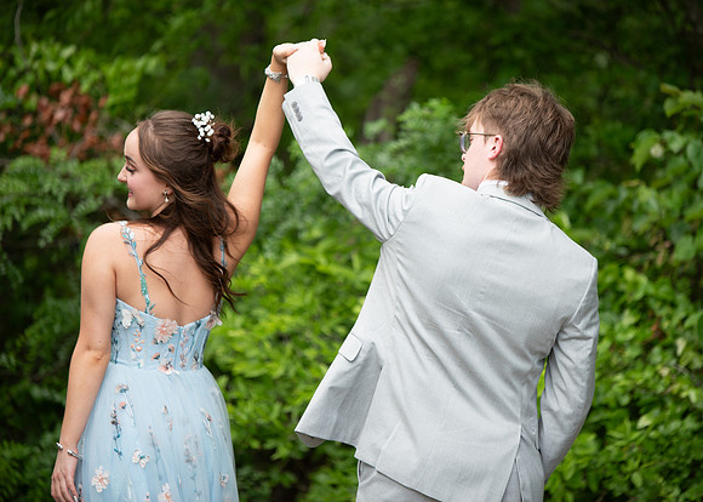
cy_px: 217
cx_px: 400
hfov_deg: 9.4
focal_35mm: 214
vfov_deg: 6.7
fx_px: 4277
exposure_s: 1/640
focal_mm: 180
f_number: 2.8
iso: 100
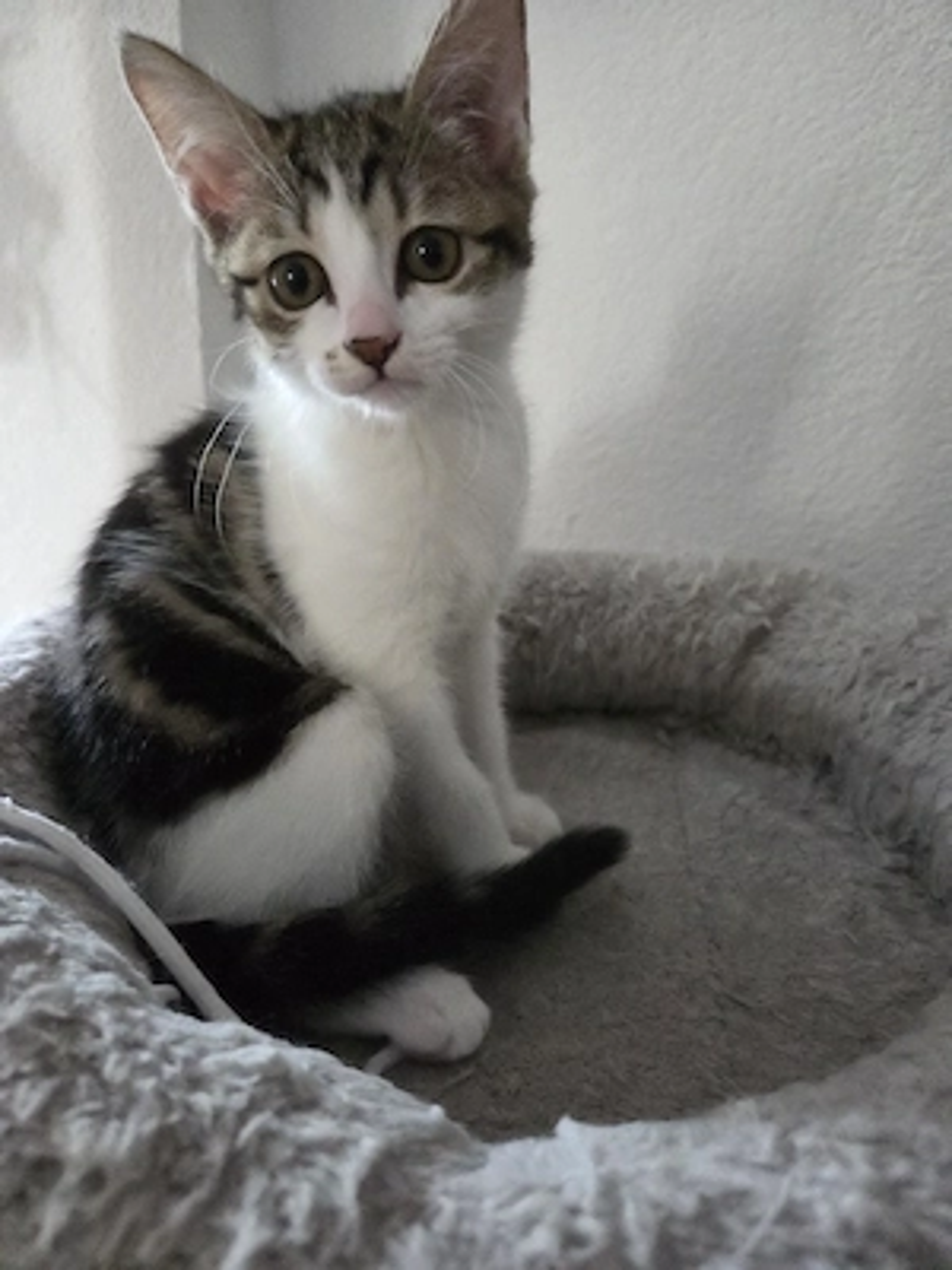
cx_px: 476
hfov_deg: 58.9
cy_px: 635
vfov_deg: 73.9
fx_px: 843
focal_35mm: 23
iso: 2000
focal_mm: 5.4
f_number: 1.8
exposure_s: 1/101
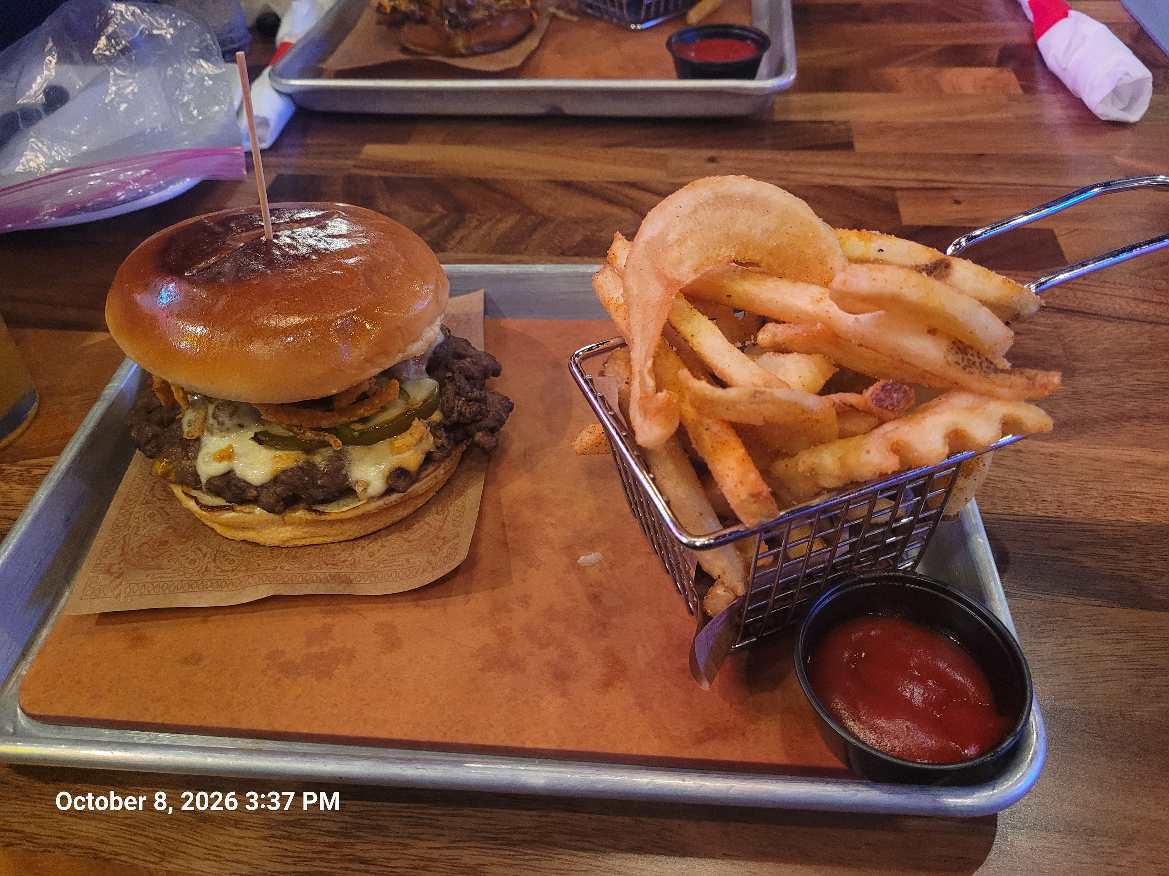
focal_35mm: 26
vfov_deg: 53.1
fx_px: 878
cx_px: 584
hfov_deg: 67.3
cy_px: 438
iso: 640
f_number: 1.8
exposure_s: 1/30
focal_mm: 5.4
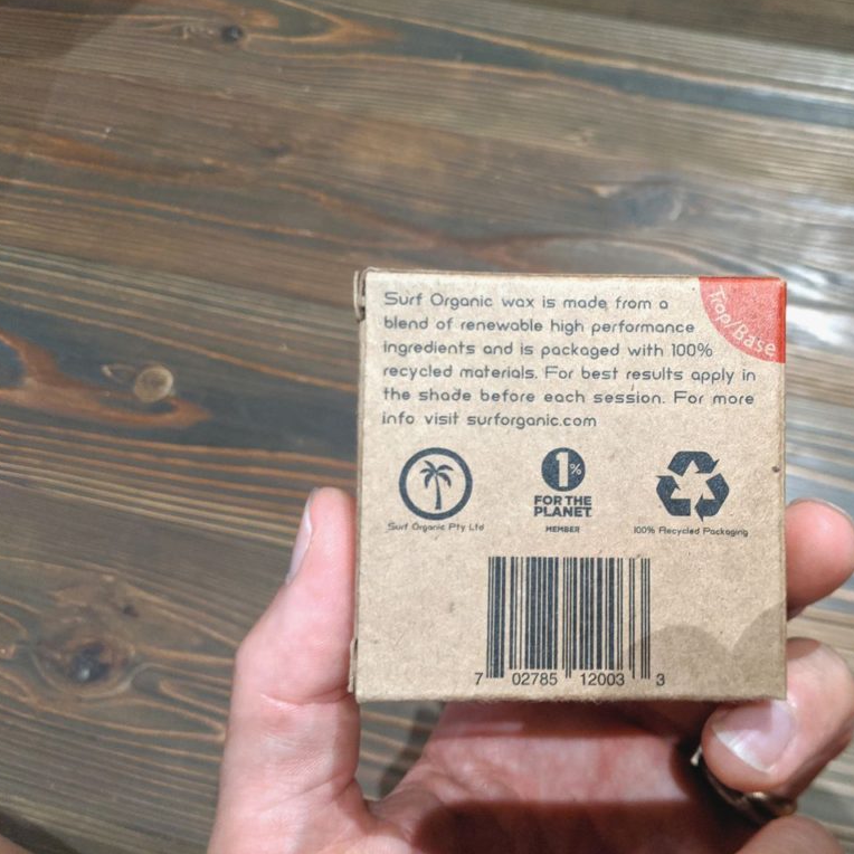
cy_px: 426
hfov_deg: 50.3
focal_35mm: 32
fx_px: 893
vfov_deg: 51.1
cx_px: 564
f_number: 1.8
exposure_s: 1/24
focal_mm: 4.44
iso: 868
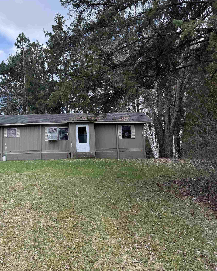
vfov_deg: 55.7
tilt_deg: +6.9
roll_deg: +0.9
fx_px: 257
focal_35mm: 32
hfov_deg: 43.9
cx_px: 47
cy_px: 138
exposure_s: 1/822
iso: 100
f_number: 1.78
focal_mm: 6.76
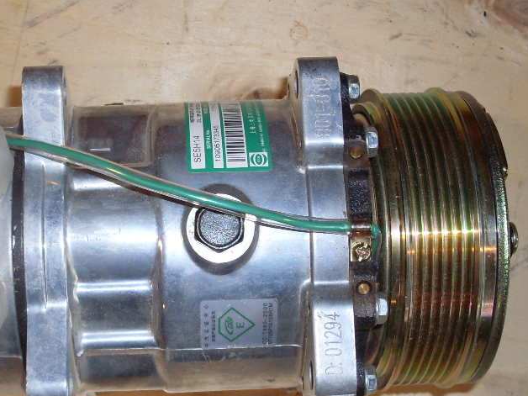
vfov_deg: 23.6
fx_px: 946
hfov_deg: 31.1
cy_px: 214
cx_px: 209
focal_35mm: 62
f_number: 2.8
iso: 100
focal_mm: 6.3
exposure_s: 1/45
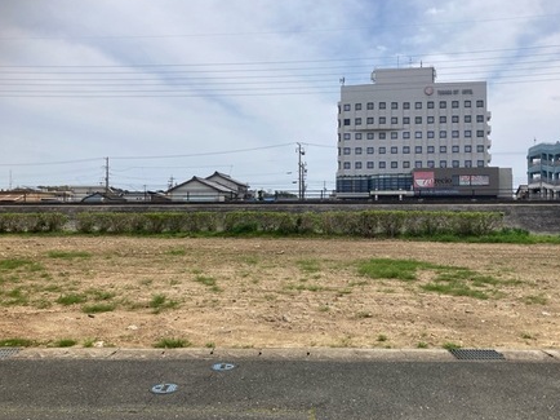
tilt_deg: +1.4
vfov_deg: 45.4
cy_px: 203
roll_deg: -0.7
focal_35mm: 31
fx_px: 501
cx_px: 308
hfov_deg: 58.3
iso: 20
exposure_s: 1/4000
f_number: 1.8
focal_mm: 3.99
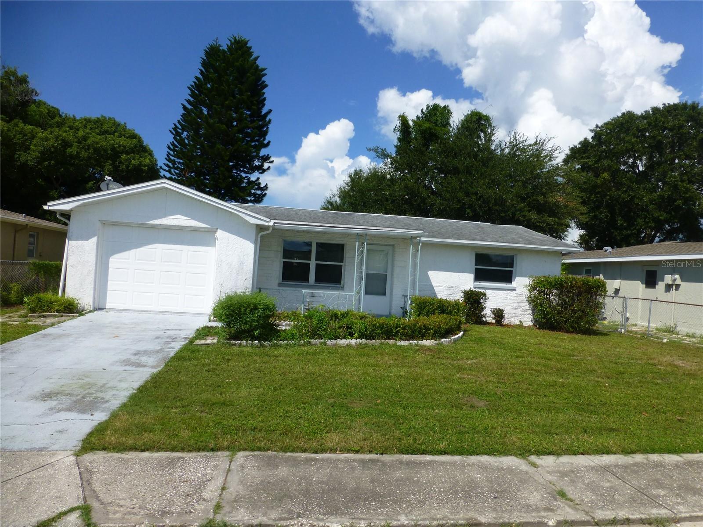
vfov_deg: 56.8
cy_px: 264
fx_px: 487
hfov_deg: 71.6
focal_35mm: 24
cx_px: 352
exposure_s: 1/1300
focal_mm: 4.3
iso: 100
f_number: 4
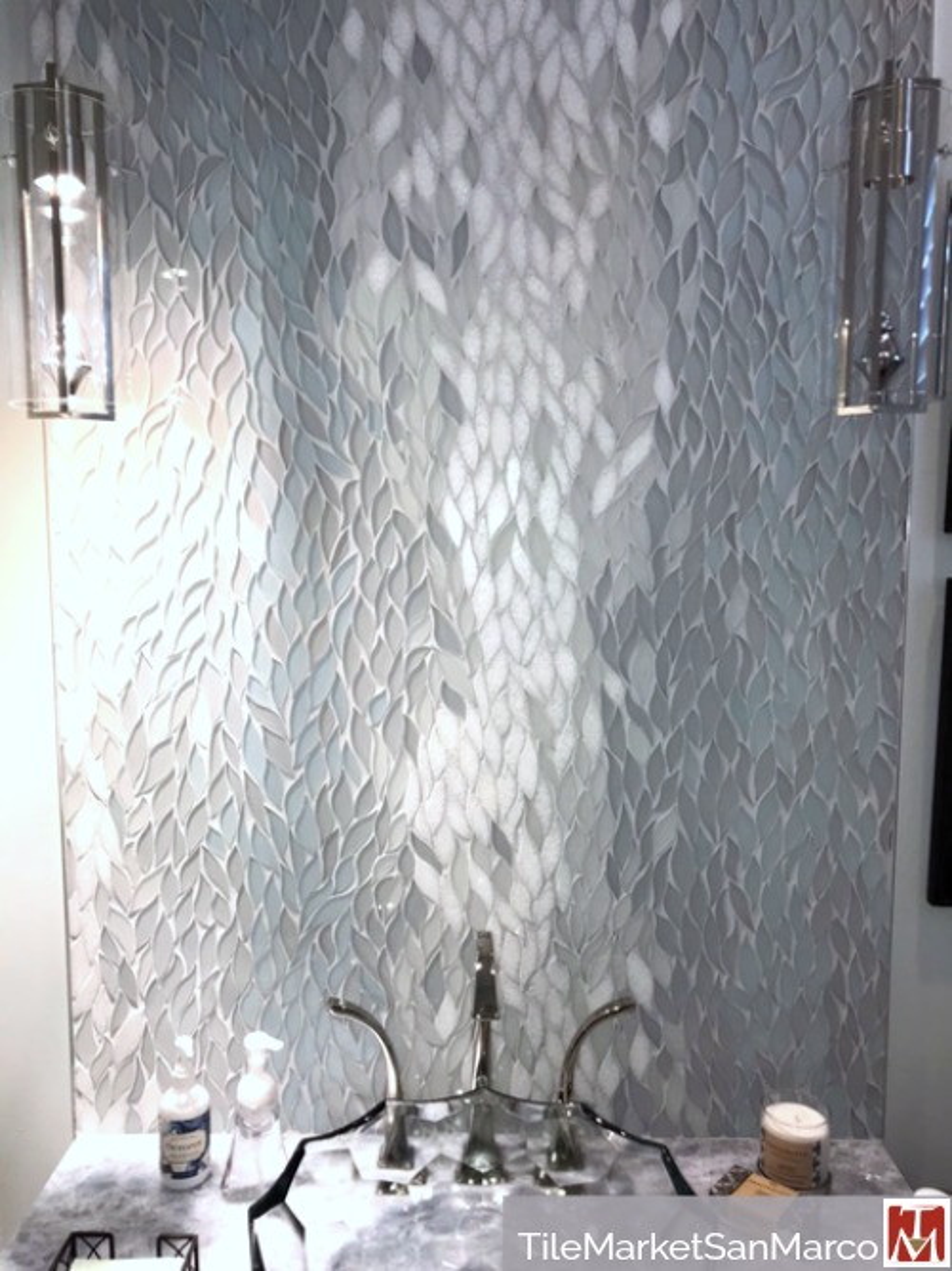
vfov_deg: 63.5
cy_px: 636
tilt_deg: -6.9
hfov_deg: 49.7
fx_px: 1027
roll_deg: +0.1
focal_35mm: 28
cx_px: 476
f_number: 1.8
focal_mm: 3.99
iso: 20
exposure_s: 1/68
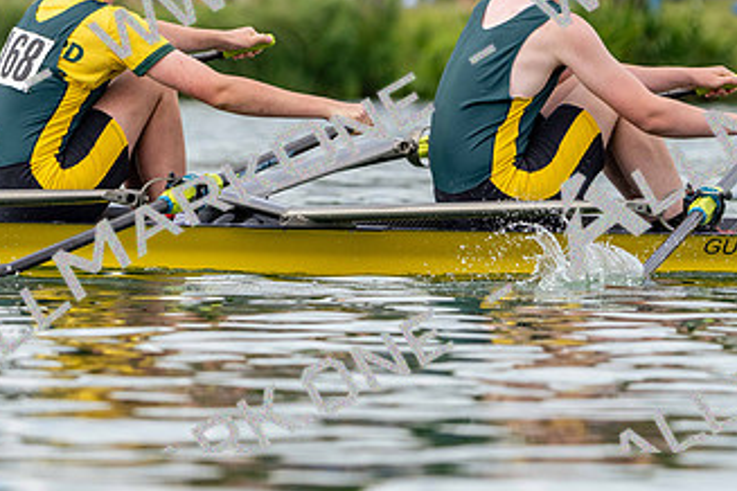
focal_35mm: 520
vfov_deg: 2.6
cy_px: 66
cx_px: 367
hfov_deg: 4.0
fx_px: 10645
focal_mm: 293
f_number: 6.3
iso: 500
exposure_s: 1/1600
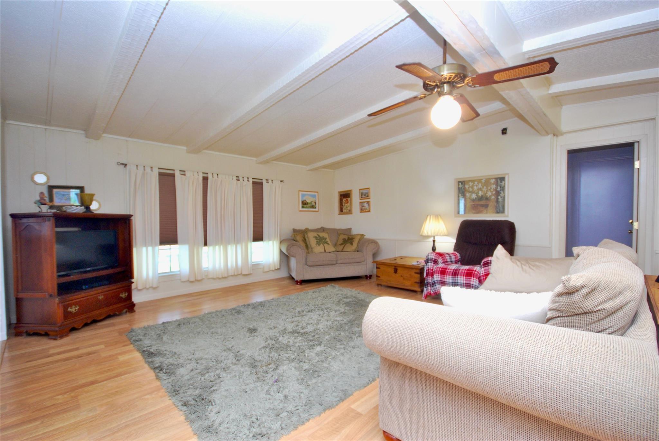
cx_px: 330
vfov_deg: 77.5
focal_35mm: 15
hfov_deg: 100.3
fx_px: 275
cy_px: 220
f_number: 4
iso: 400
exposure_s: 1/25
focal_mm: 10
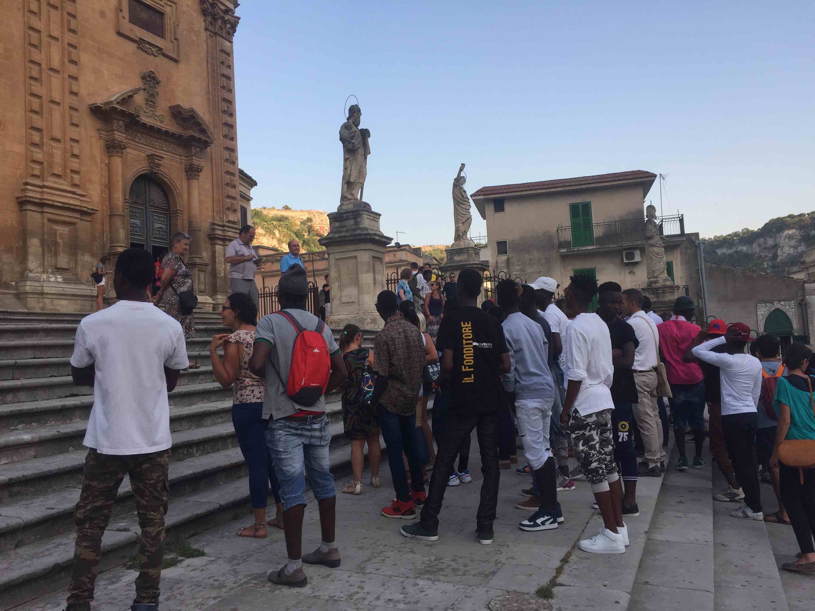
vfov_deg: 48.2
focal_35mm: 29
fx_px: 683
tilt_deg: +4.1
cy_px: 306
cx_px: 408
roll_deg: +3.5
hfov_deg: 61.7
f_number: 2.2
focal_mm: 4.15
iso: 32
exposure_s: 1/760
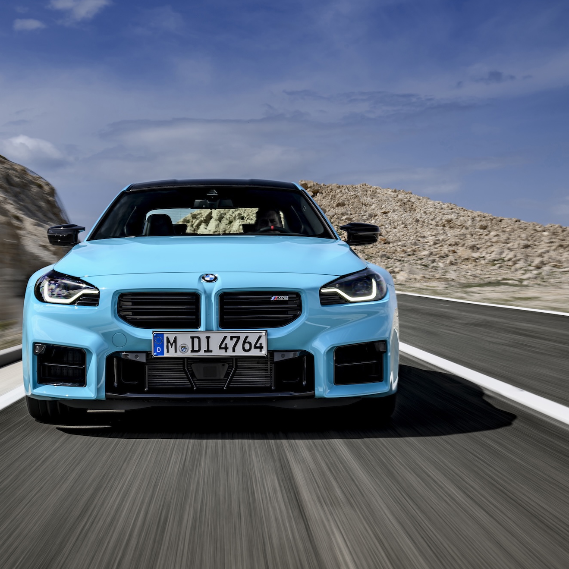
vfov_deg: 29.6
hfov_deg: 29.5
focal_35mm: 58
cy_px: 284
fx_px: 1079
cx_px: 244
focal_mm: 45
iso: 32
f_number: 14
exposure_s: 1/10
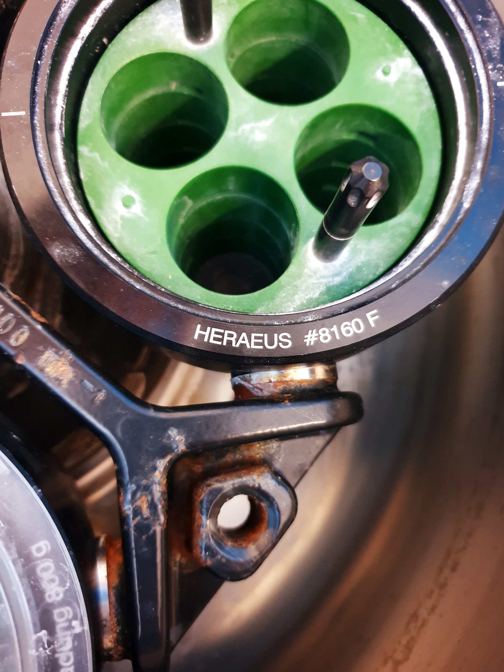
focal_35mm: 27
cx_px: 256
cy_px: 340
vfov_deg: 65.3
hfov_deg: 51.4
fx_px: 524
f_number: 1.5
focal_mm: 4.3
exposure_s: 1/10
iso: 400
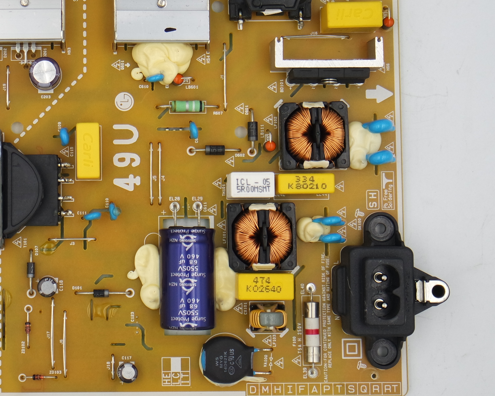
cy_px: 112
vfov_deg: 15.2
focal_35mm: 101
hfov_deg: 18.8
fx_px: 1480
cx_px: 98
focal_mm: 20
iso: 200
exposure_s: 1/125
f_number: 5
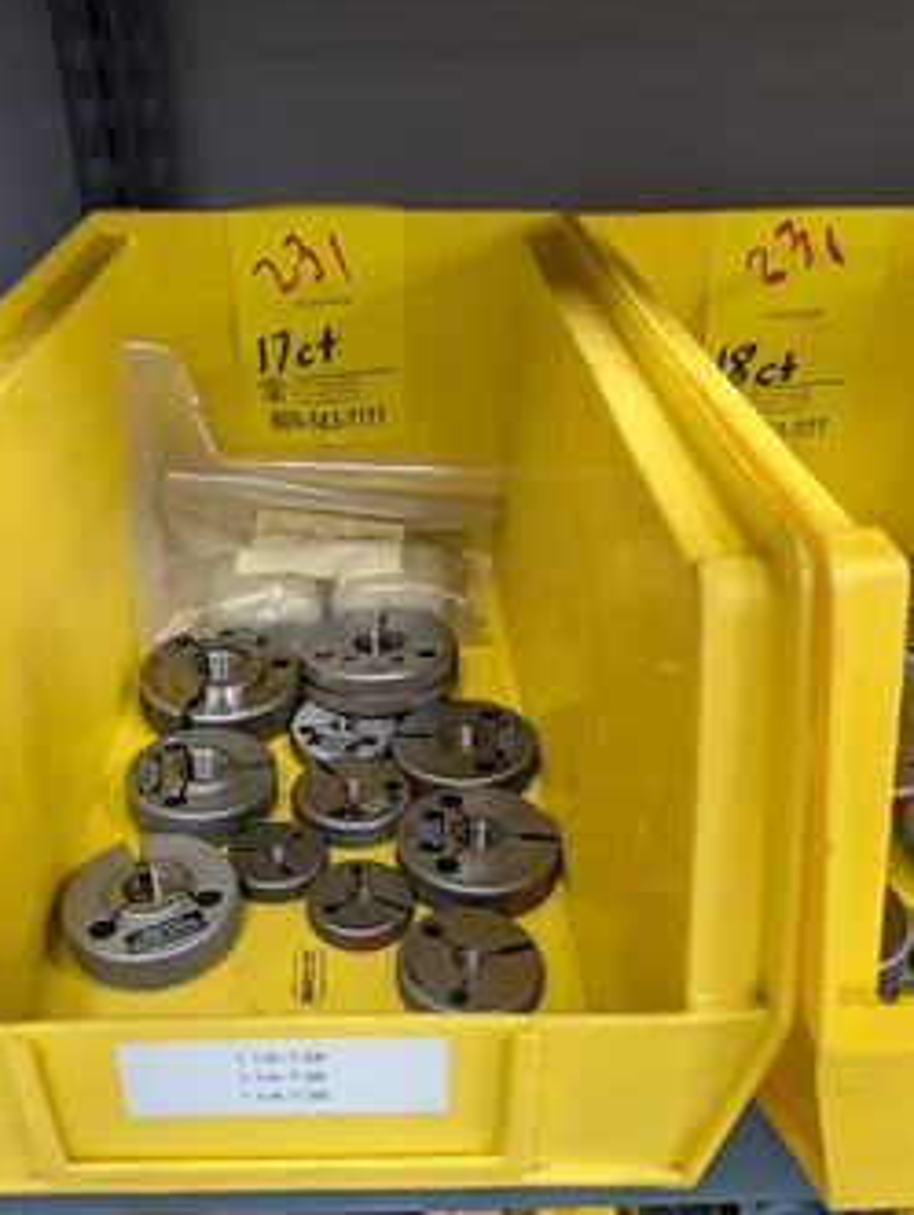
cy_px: 657
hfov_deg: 48.0
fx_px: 1019
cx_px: 369
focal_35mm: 29
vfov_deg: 61.5
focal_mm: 6.9
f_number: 1.68
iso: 1767
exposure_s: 1/120
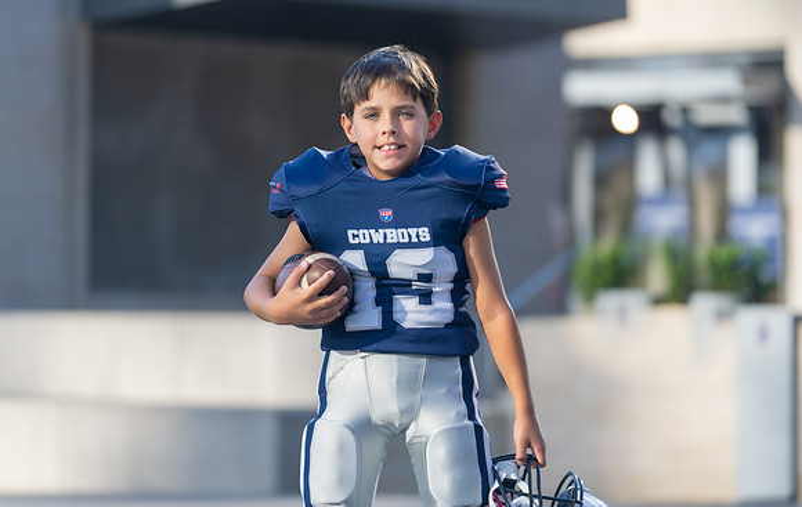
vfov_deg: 7.2
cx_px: 419
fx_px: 4014
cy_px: 219
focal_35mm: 183
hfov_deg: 11.4
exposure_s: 1/500
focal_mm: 162
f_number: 2.8
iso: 100
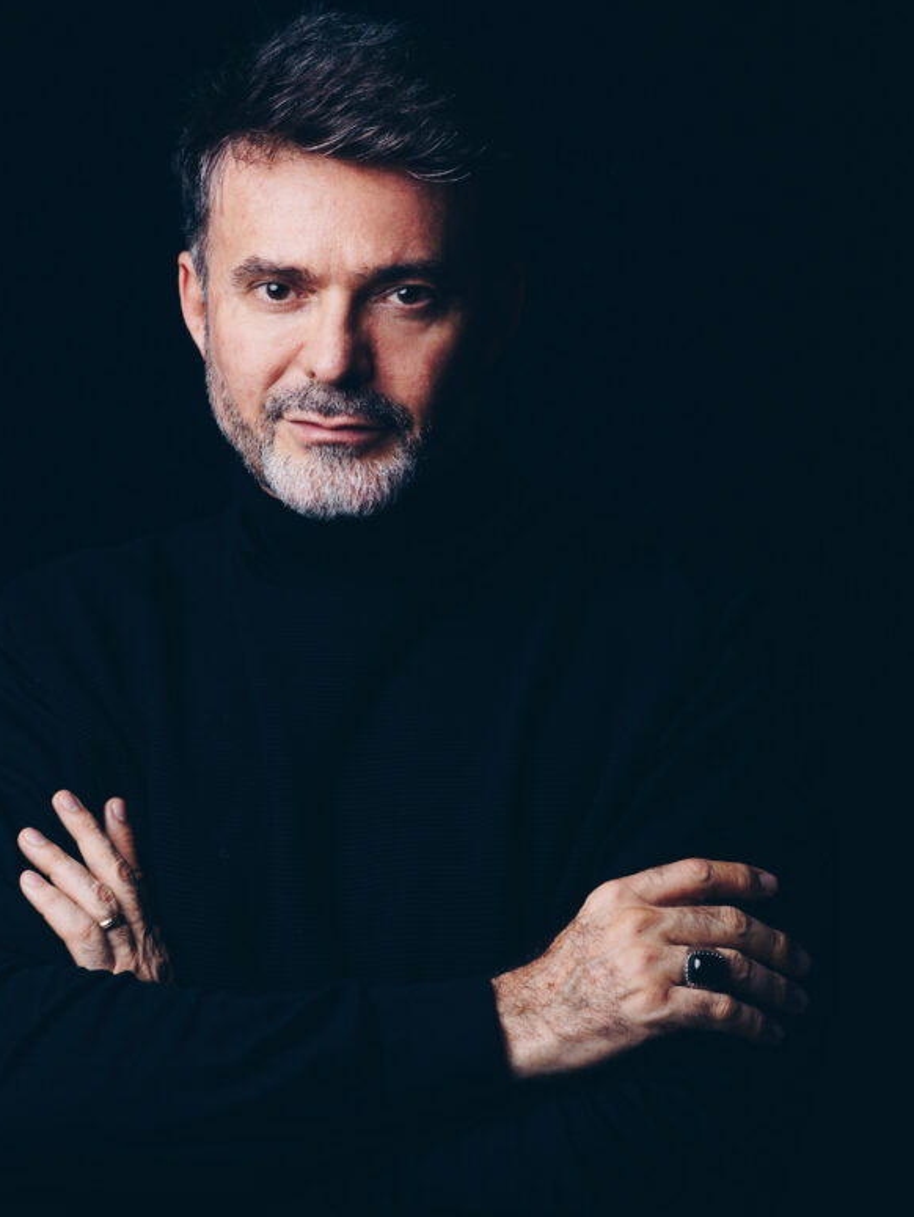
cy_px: 589
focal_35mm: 108
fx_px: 3799
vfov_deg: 18.2
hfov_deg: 13.7
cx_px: 402
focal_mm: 85
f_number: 7.1
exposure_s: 1/200
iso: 640
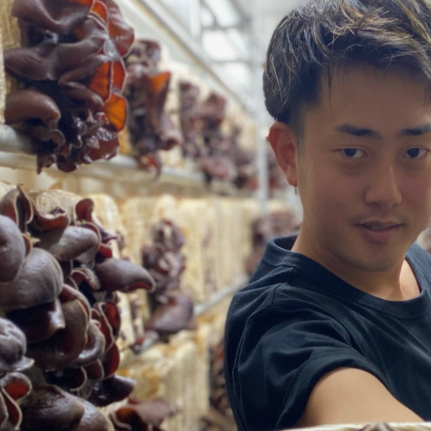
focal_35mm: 62
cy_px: 411
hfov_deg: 27.1
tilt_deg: -12.6
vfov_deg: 26.5
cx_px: 355
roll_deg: +1.4
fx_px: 873
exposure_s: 1/60
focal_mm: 4.25
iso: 200
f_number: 1.8
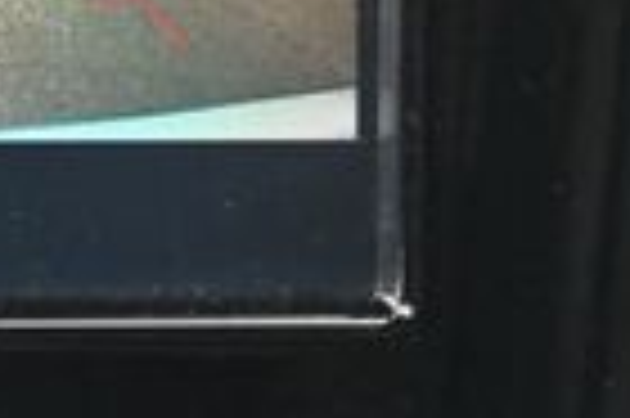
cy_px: 49
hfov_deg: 6.0
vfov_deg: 4.0
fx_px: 5978
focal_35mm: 342
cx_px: -243
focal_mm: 50
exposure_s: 1/125
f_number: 6.3
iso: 3200
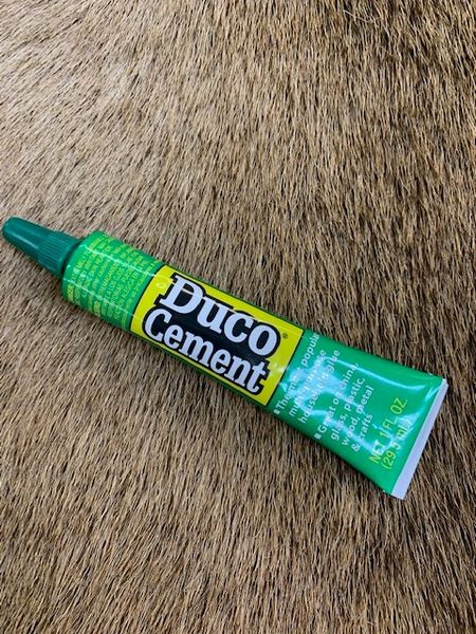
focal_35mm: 26
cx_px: 238
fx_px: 477
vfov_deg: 67.3
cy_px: 317
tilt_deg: -82.7
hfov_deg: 53.1
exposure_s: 1/60
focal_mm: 4.25
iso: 80
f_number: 1.8
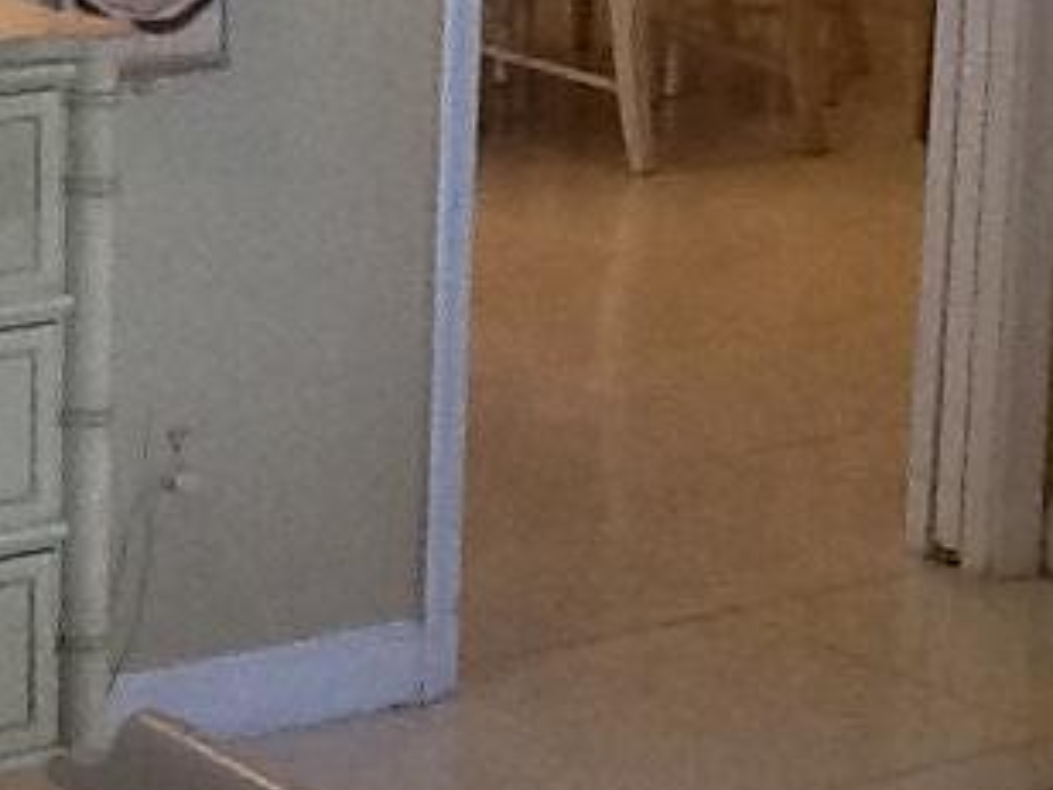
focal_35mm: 137
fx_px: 4167
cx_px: -171
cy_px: 48
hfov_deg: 14.0
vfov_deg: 10.8
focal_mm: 2.03
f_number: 2.4
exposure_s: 1/33
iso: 200
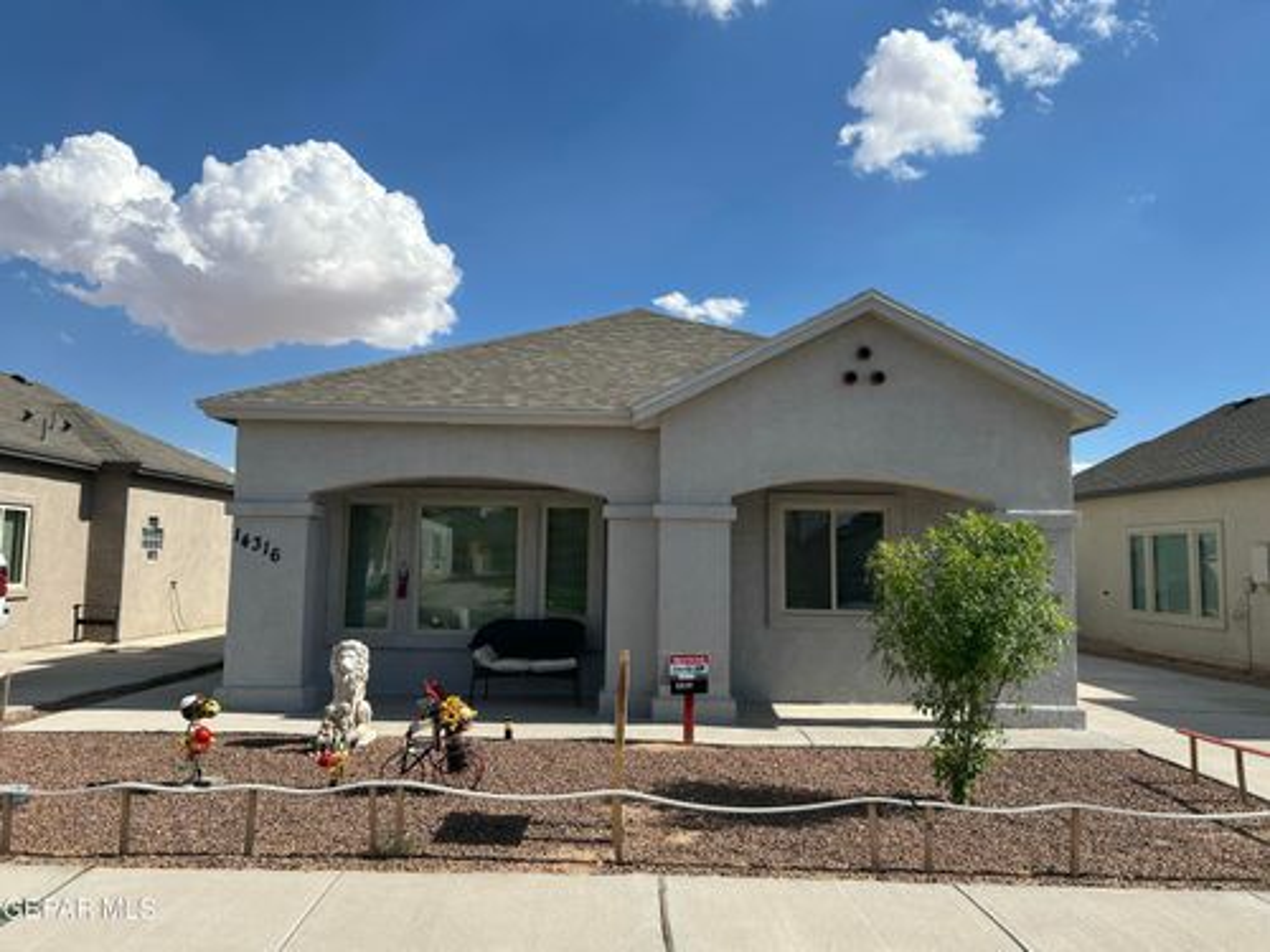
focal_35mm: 26
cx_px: 635
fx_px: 954
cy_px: 476
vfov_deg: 53.1
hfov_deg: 67.3
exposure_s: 1/5587
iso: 50
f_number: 1.5
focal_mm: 5.7
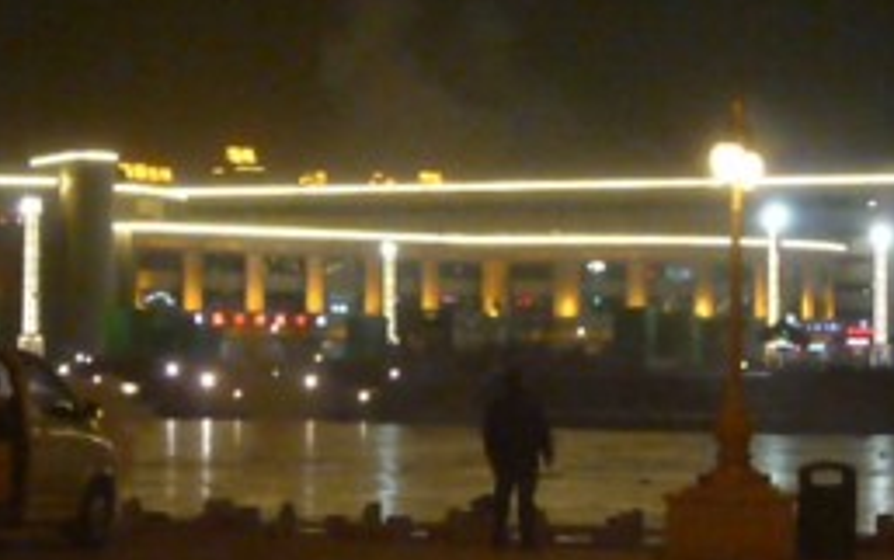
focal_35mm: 104
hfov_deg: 20.0
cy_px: 282
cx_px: 550
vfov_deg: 12.6
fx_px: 2536
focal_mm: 10.3
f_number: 4.3
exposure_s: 1/30
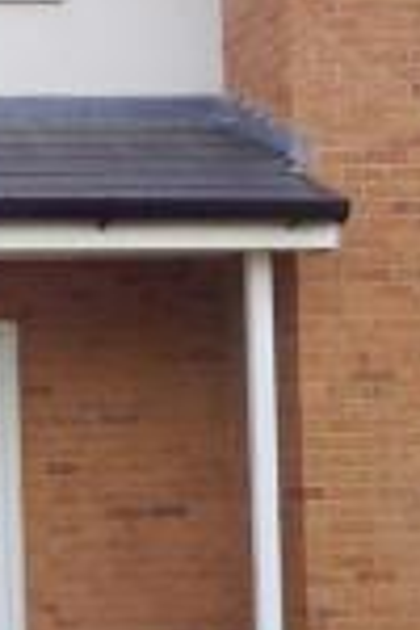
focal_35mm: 73
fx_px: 1277
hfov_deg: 16.6
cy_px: 397
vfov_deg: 27.6
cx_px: -246
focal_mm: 4.1
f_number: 3.5
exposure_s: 1/400
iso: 80
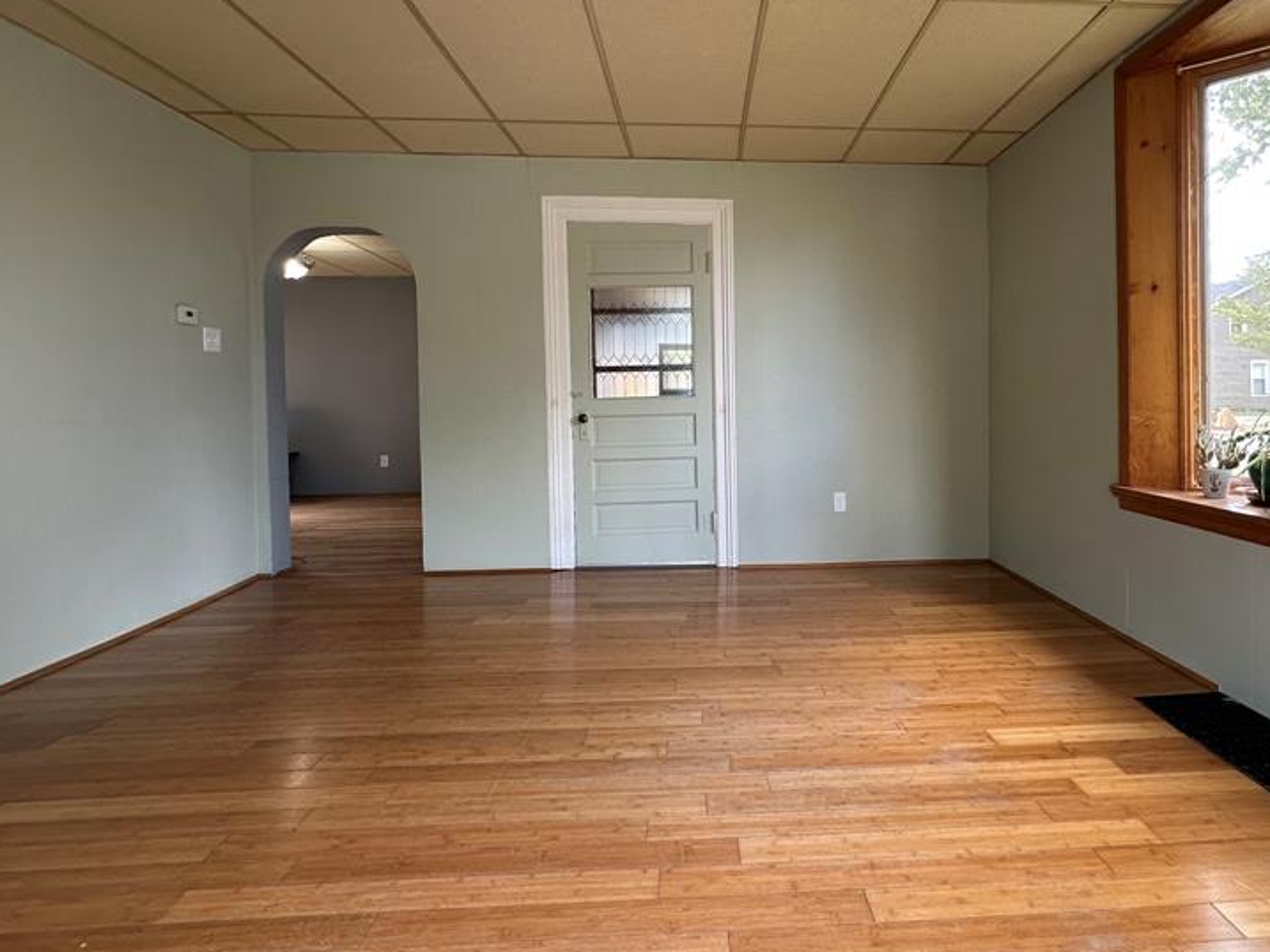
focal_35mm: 20
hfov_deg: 81.1
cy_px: 398
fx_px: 734
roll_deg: +0.1
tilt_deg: +0.3
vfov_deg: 65.6
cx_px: 740
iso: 100
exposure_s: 1/99
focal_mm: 2.22
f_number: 2.2
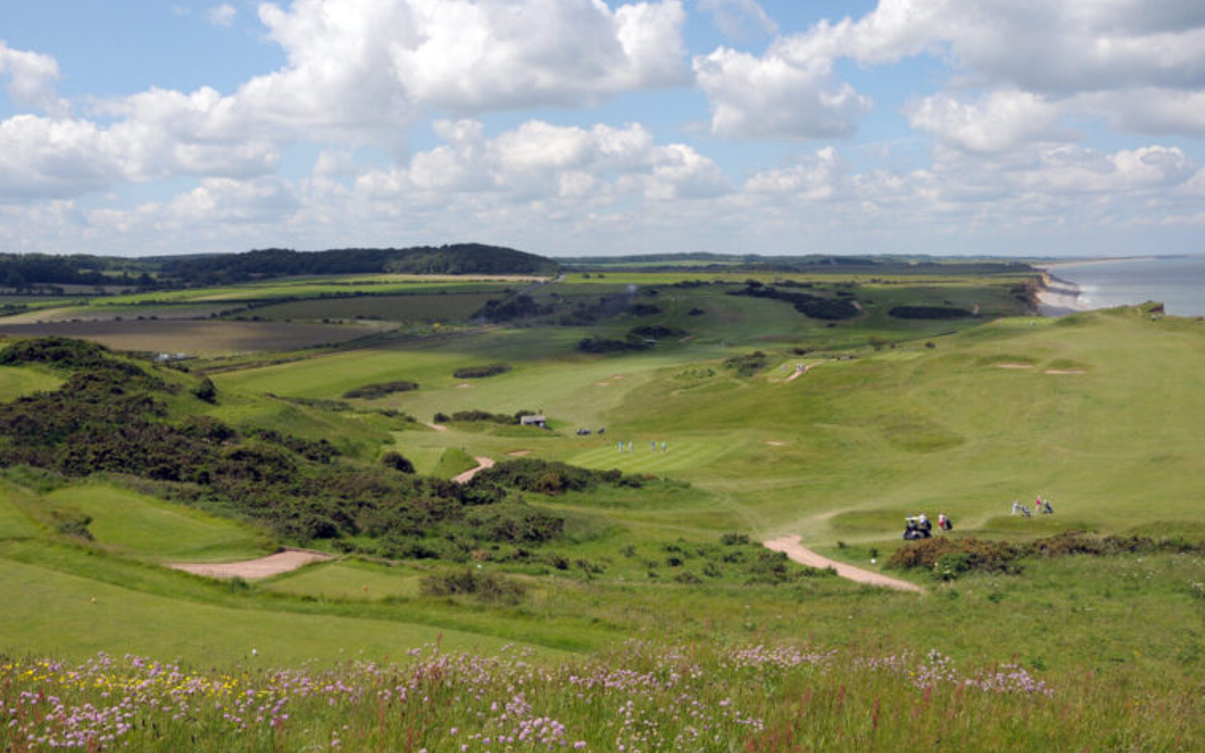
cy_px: 388
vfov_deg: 37.3
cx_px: 599
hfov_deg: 56.7
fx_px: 1116
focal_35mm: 34
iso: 320
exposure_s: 1/1000
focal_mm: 22
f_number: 7.1
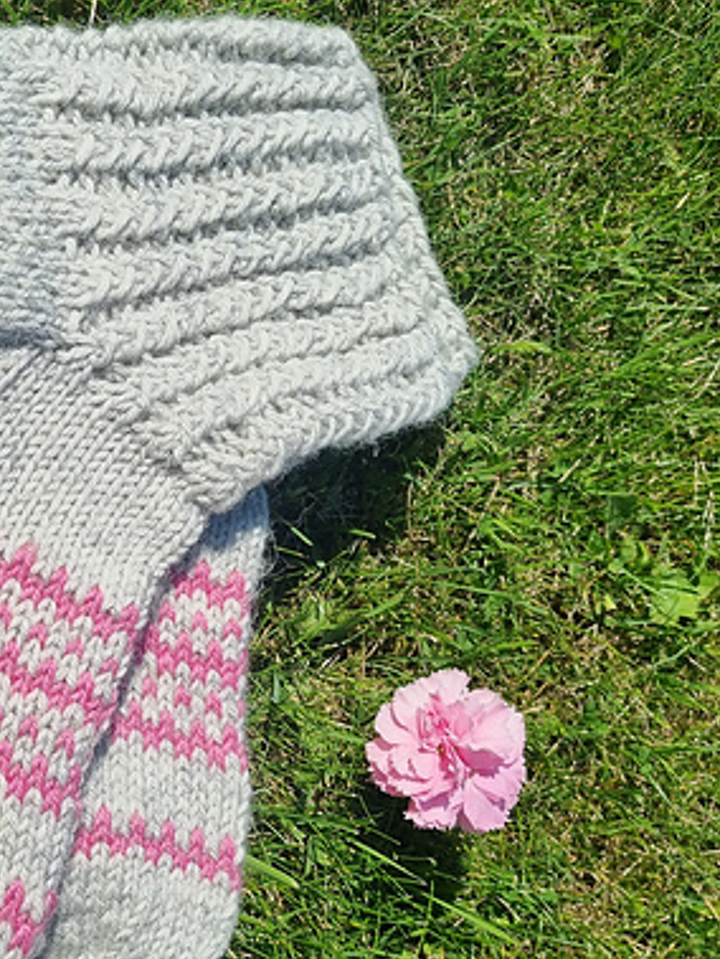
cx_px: 122
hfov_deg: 31.8
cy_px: 558
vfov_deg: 42.8
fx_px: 1219
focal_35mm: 44
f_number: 1.8
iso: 50
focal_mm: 5.4
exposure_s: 1/5856
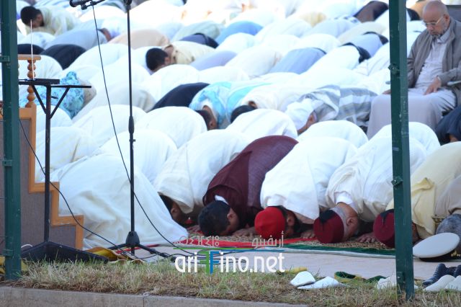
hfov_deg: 6.9
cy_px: 154
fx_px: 3840
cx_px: 230
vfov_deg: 4.6
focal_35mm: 300
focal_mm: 200
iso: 400
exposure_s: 1/400
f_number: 5.6
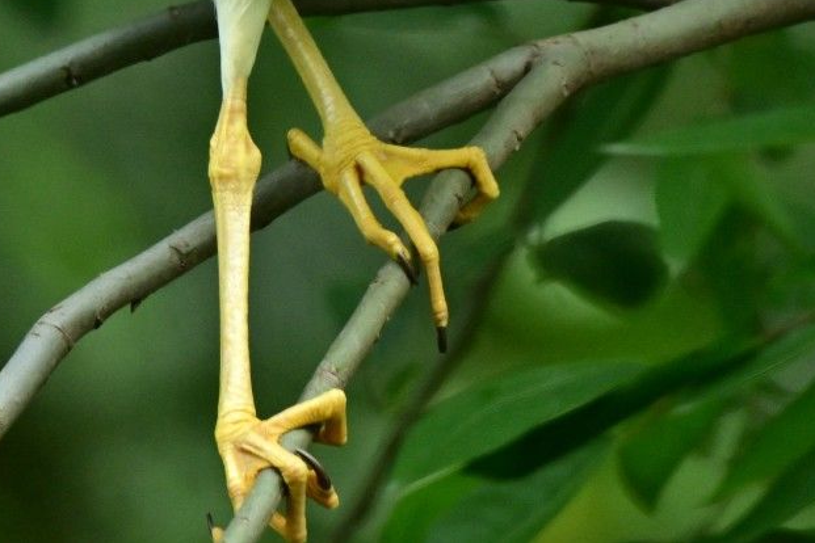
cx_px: 424
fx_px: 53582
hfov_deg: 0.9
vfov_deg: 0.6
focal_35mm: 2367
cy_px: -66
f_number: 8
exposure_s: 1/500
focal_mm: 700
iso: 1400
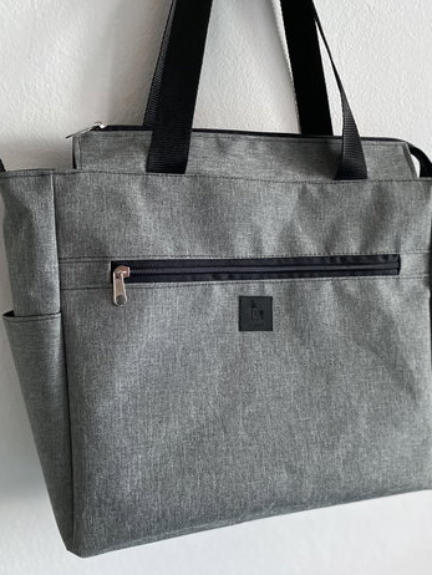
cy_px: 264
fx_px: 499
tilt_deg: -9.6
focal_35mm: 30
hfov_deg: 46.8
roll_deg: -0.1
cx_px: 224
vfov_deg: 59.9
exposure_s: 1/60
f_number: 1.8
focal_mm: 4.25
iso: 500
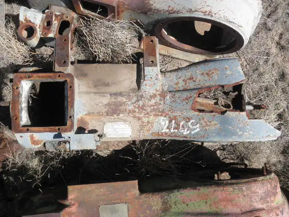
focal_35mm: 28
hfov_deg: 63.4
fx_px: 234
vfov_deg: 49.7
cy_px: 108
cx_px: 144
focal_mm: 5
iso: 64
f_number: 8.5
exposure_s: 1/125
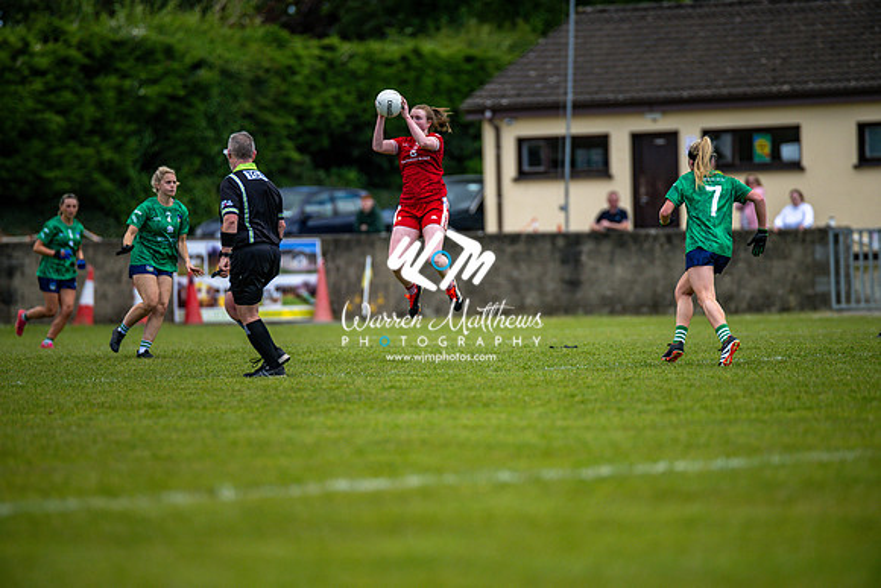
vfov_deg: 4.6
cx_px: 440
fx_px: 7343
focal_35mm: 300
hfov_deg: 6.9
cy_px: 294
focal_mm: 300
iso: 450
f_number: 2.8
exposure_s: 1/6400
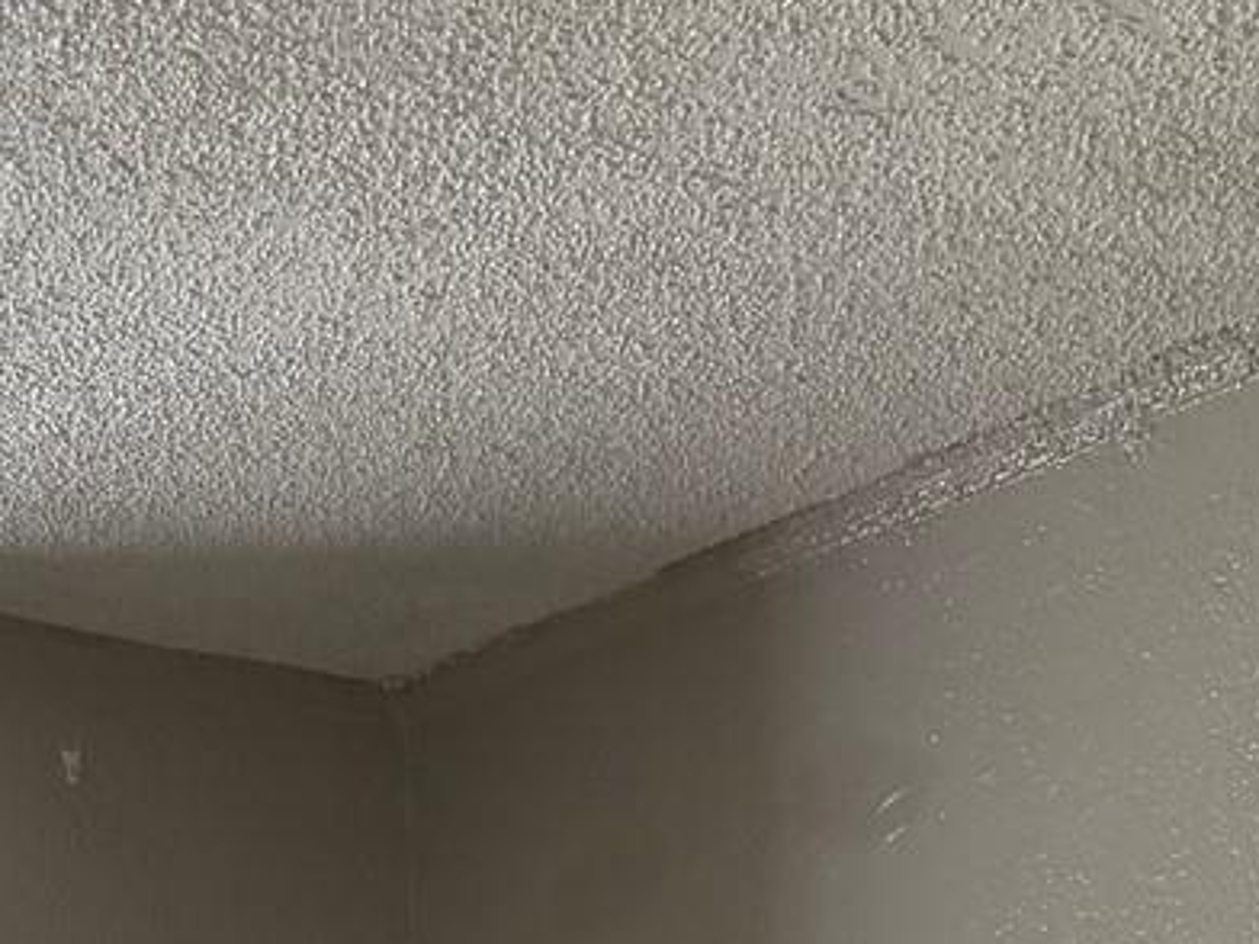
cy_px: 1856
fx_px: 3564
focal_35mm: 98
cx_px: 456
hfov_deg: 20.0
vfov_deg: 13.2
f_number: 1.78
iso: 200
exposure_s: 1/84
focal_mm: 6.76
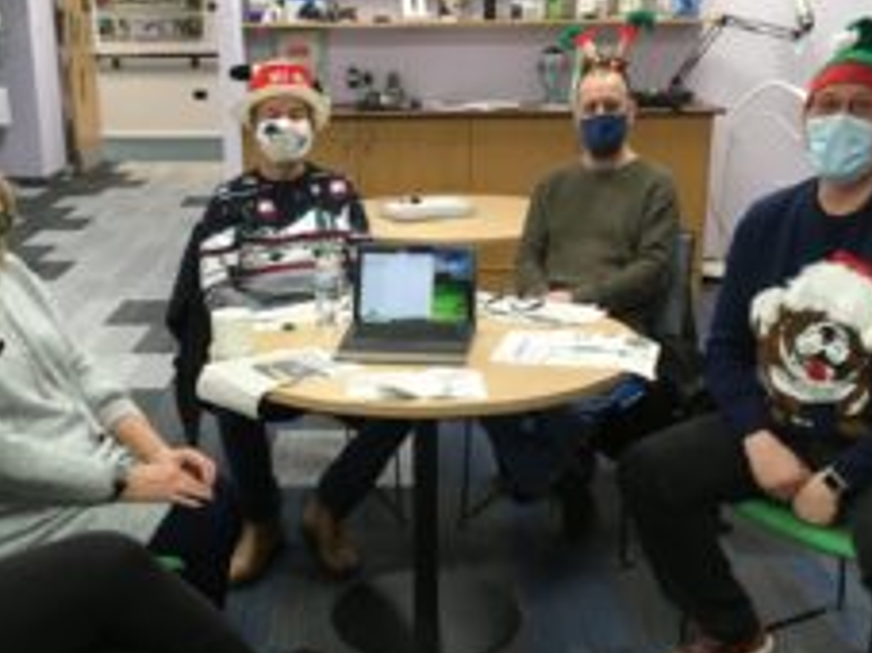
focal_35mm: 46
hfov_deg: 41.2
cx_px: 380
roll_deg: -0.6
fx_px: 1158
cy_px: 361
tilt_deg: -18.3
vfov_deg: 31.5
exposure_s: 1/33
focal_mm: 4.15
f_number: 2.2
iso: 64
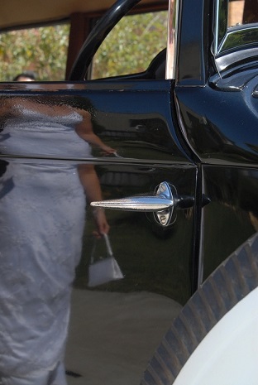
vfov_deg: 25.9
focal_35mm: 78
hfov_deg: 17.6
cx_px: 129
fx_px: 835
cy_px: 192
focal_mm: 52
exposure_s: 1/250
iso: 400
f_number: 10
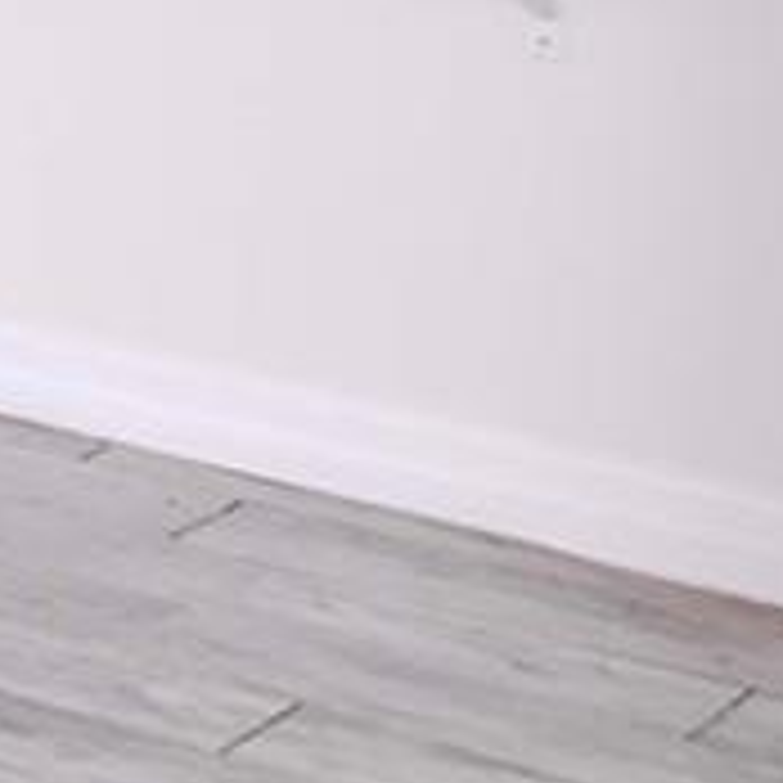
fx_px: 3608
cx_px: -2286
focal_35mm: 141
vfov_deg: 11.2
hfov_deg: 8.0
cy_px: -778
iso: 640
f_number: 9
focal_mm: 12
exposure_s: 1/200
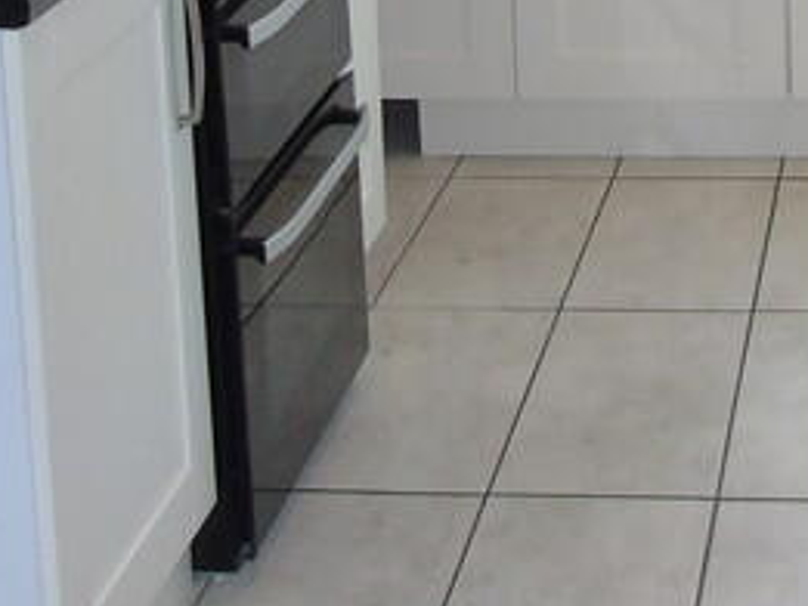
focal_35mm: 98
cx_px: 700
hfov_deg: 19.7
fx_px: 2289
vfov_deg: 14.0
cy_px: -352
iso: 200
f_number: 3.4
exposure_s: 1/30
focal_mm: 4.4
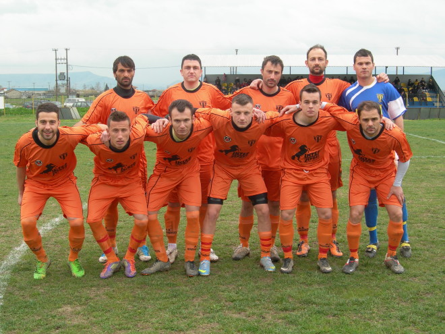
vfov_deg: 28.6
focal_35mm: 51
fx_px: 656
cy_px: 167
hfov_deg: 37.5
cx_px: 222
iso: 50
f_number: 5.4
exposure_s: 1/49.1
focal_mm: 10.6
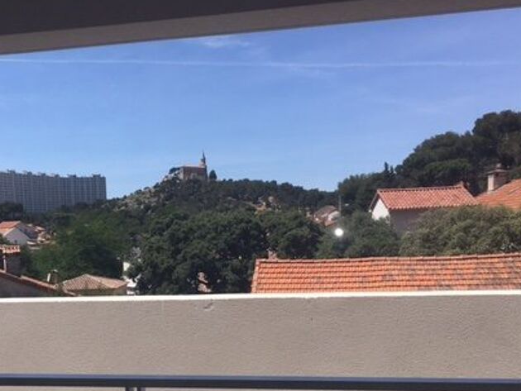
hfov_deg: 40.9
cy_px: 303
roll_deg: +1.8
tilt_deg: -6.5
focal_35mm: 46
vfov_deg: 30.9
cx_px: 189
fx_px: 693
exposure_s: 1/1570
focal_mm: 4.15
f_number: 2.2
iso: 25
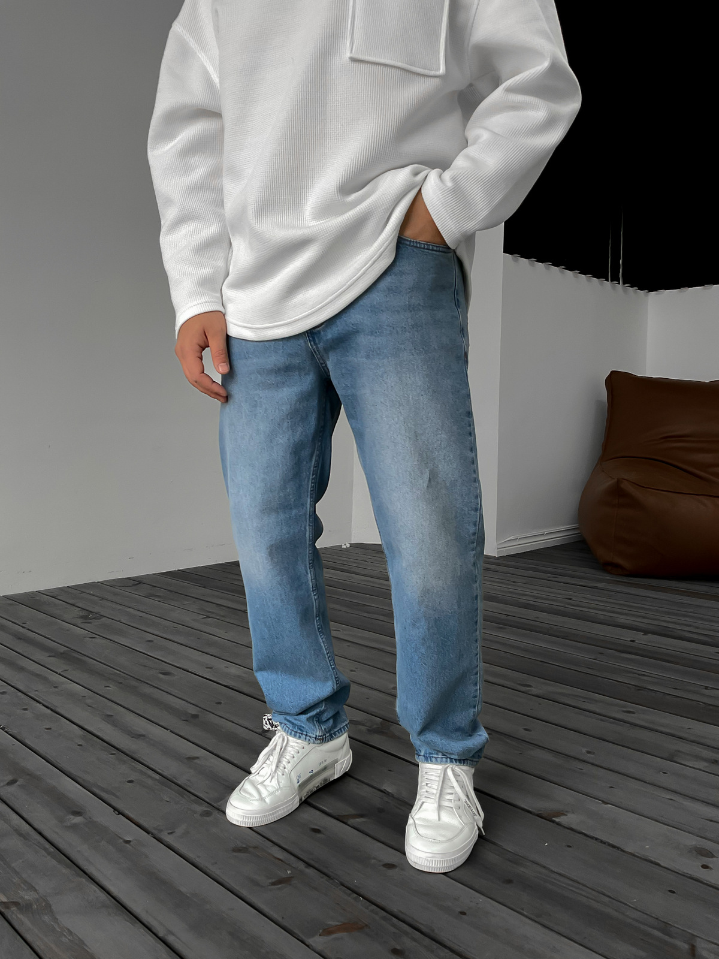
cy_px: 480
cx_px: 360
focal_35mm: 29
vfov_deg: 61.7
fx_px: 803
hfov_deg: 48.2
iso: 64
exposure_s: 1/120
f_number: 1.8
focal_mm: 3
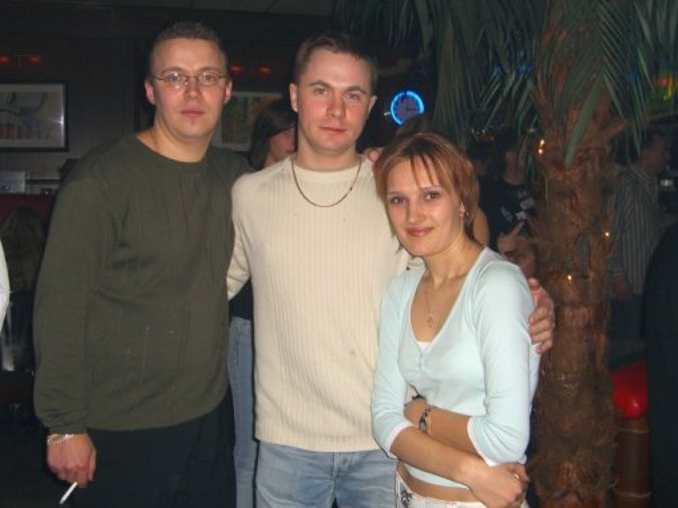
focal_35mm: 45
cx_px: 342
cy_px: 243
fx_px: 881
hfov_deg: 42.1
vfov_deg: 32.2
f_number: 2.8
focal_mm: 7.9
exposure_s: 1/60
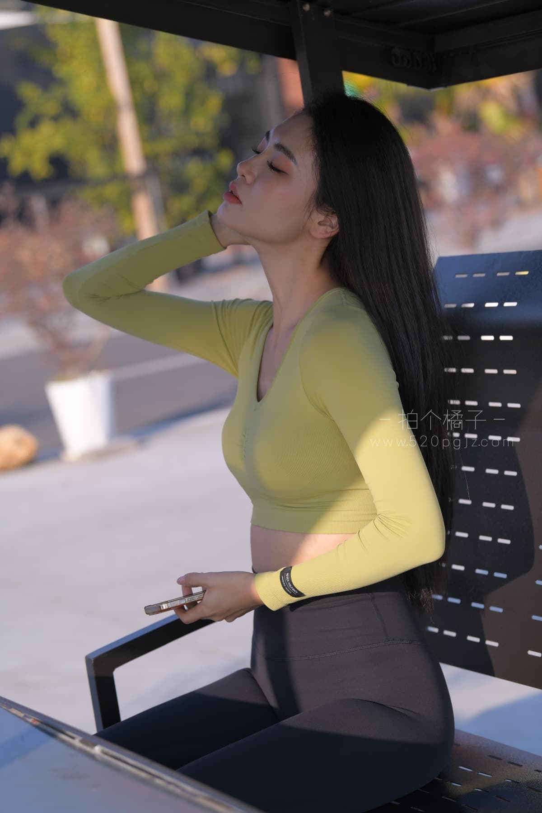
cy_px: 406
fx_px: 2078
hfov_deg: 14.9
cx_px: 271
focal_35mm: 92
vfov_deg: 22.1
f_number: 4
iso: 200
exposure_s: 1/1000
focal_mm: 92
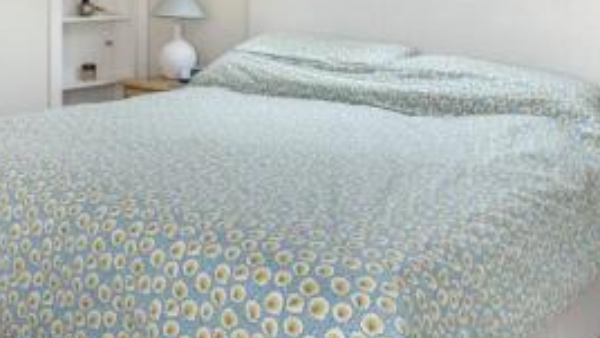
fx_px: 732
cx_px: 96
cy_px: -1
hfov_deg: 42.0
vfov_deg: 24.8
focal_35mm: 46
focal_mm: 18
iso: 64
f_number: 13
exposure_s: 1/1.25
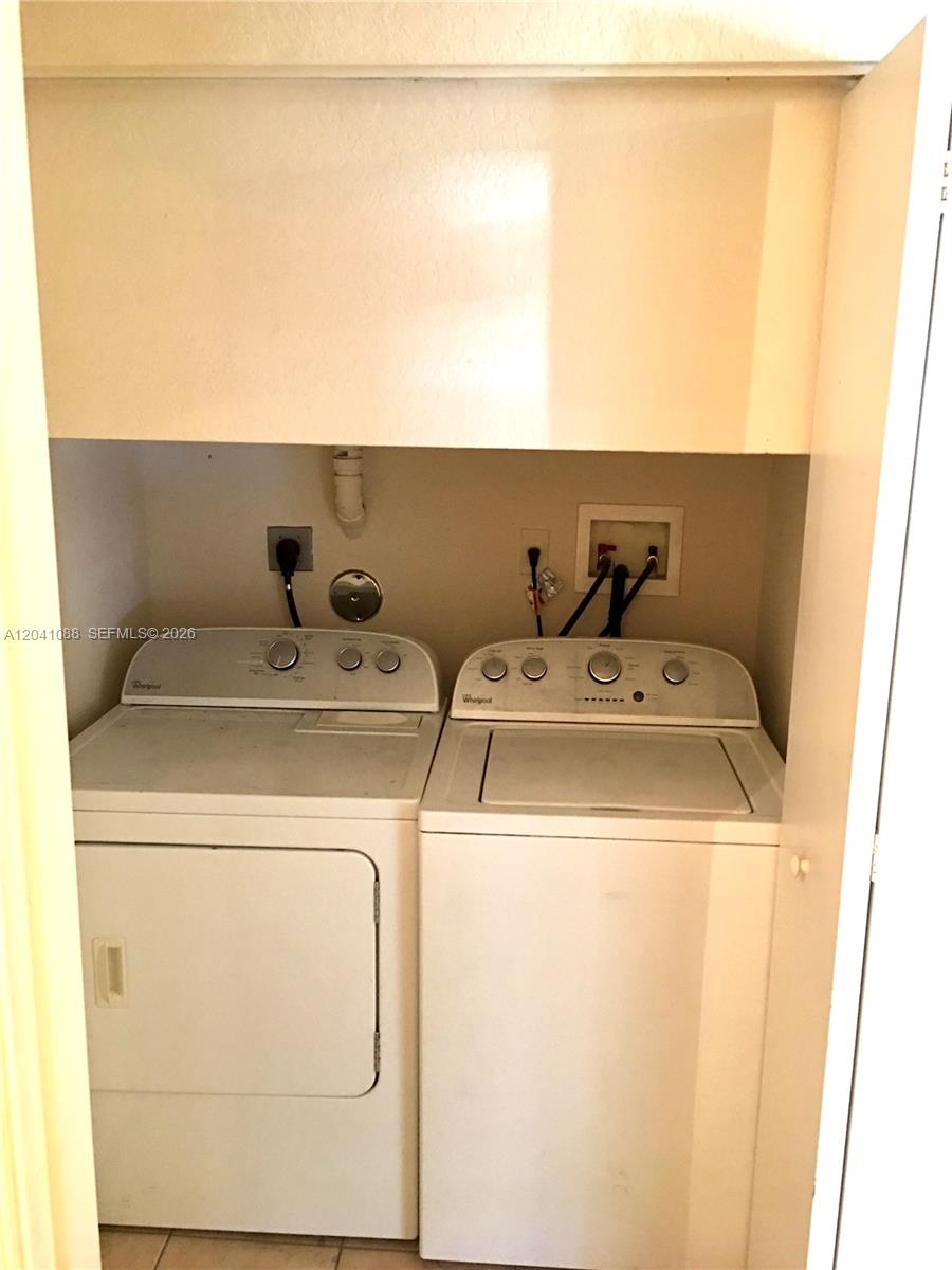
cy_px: 635
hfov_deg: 48.2
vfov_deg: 61.7
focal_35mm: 29
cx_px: 476
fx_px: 1063
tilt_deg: -11.8
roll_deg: -1.8
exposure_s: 1/4
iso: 64
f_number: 2.2
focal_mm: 4.15
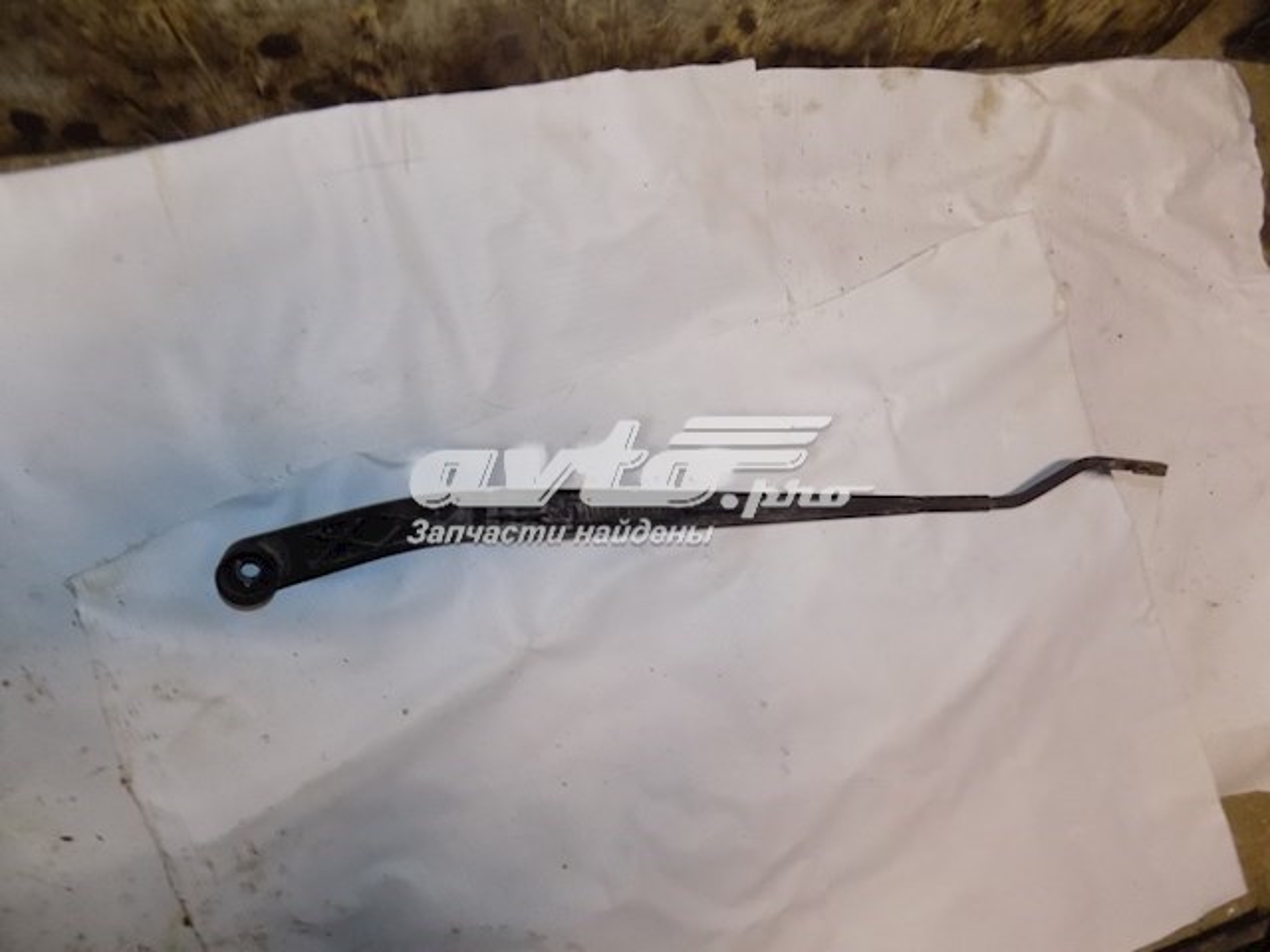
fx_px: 844
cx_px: 635
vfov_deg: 58.9
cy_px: 476
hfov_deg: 73.9
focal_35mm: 23
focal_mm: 4
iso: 400
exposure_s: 1/30
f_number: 3.1
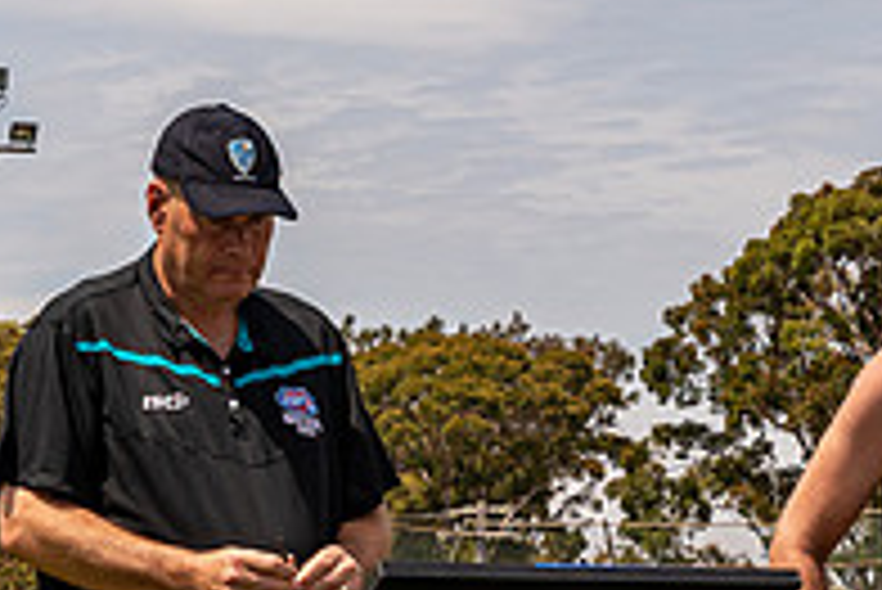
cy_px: 698
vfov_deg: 6.8
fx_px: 4953
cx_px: 702
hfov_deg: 10.1
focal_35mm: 202
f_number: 8
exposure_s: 1/640
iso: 200
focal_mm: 42
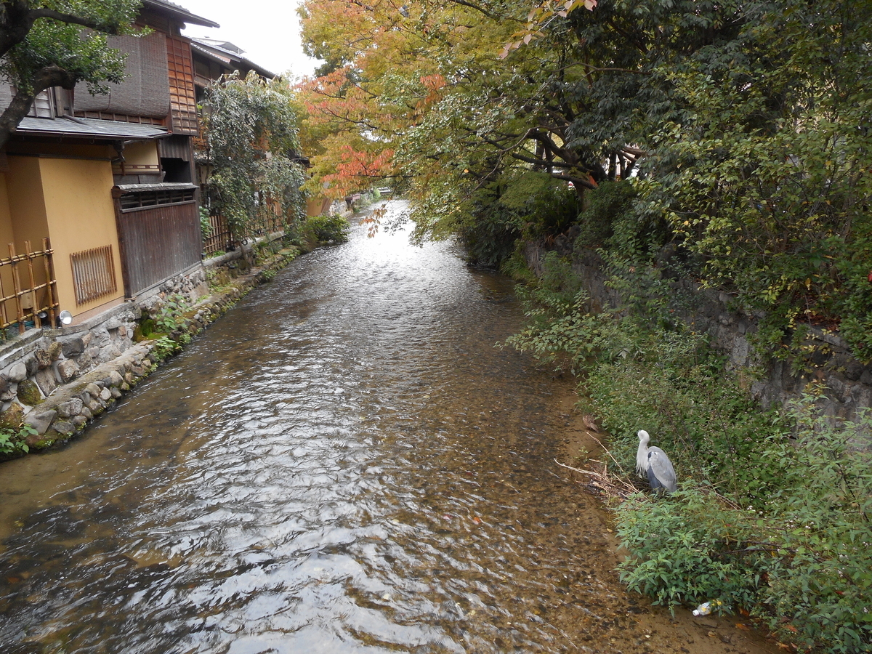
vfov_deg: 48.2
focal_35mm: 29
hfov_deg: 61.7
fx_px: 731
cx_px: 436
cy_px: 327
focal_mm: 5.2
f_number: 4
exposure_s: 1/30
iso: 110
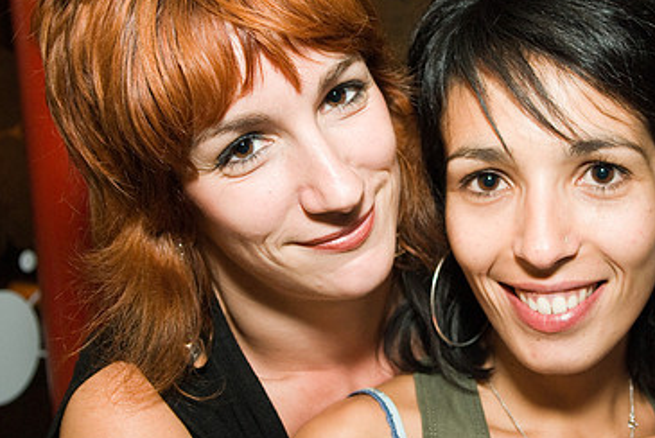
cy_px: 178
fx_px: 1129
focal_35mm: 62
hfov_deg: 32.2
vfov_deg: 21.9
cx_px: 402
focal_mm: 26
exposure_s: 1/45
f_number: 4
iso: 400
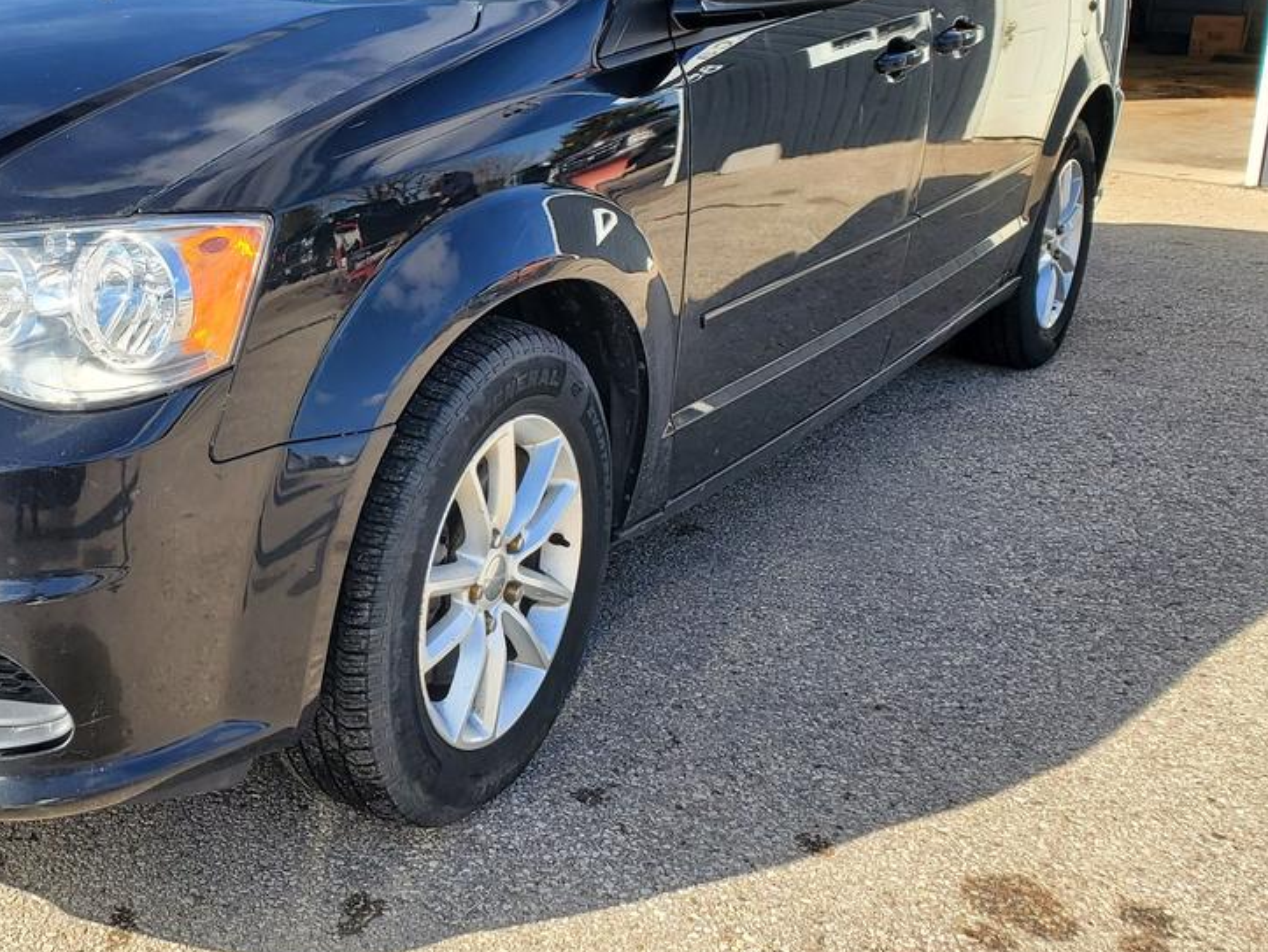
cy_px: 270
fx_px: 1686
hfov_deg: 39.5
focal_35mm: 46
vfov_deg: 31.1
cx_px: 246
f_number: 2.4
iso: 50
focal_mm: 4.3
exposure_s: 1/1024
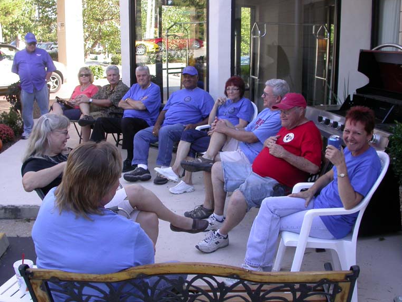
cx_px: 194
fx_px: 465
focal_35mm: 40
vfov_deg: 36.0
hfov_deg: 46.8
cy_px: 147
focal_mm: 7.85
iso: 100
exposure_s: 1/102
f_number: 3.7
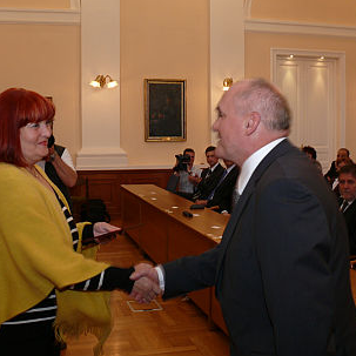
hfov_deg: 36.8
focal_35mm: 46
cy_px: 159
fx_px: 535
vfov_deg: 36.8
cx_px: 159
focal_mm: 7.4
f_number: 4
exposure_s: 1/30
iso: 100
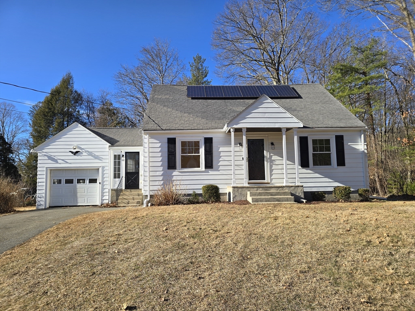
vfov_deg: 58.9
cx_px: 208
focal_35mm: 23
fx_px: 276
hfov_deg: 73.9
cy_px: 156
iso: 12
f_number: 1.7
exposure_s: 1/565
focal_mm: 6.3
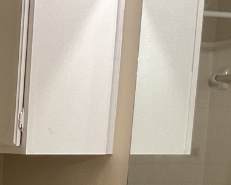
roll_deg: -1.6
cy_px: 273
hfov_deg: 16.5
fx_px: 732
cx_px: -108
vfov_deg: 13.6
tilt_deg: -10.3
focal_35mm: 107
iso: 125
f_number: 1.8
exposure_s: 1/60
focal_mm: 3
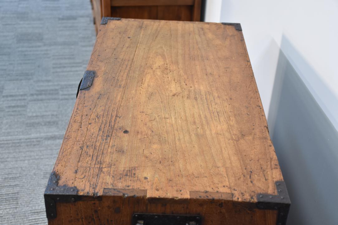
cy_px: 112
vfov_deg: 25.8
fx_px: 493
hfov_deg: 37.8
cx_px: 169
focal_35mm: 52
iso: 400
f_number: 4.2
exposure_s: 1/20
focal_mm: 35
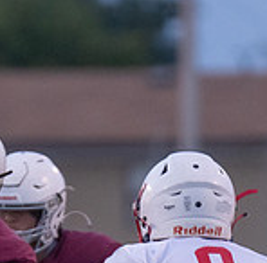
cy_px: 279
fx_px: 11571
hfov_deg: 1.3
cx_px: -126
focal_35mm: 1335
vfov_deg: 1.3
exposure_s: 1/1250
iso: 2000
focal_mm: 200
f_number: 2.8
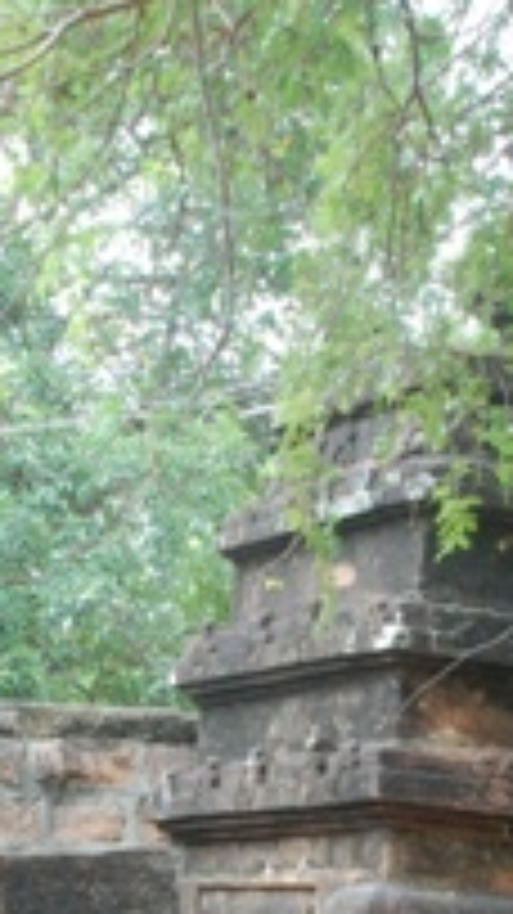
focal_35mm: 111
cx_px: 207
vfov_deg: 18.7
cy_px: 928
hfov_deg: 10.9
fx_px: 2688
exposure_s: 1/30
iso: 450
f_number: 10
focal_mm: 32
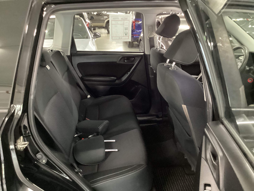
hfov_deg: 58.4
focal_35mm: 31
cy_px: 96
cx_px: 127
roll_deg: +0.8
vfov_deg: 45.4
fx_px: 227
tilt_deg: -21.5
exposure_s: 1/20
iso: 640
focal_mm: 3.3
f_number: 2.4
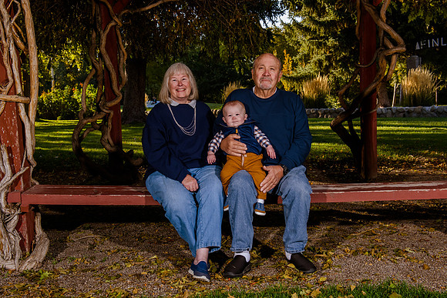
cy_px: 139
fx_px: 578
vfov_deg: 28.9
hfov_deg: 42.2
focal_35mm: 47
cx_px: 208
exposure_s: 1/200
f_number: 8
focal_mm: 42
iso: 500
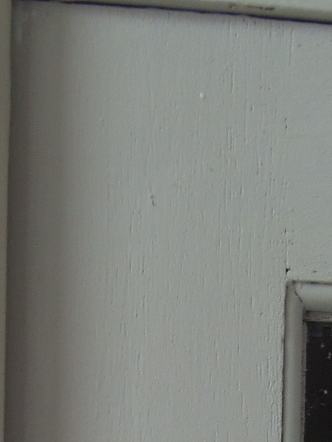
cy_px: 480
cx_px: 168
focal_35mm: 74
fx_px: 946
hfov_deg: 19.9
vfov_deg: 24.6
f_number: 2.9
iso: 125
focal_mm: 4.3
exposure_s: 1/30
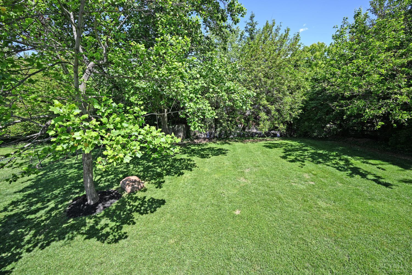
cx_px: 206
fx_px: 160
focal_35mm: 14
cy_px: 138
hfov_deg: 104.3
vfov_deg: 81.2
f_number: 5.6
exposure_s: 1/250
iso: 110
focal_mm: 14
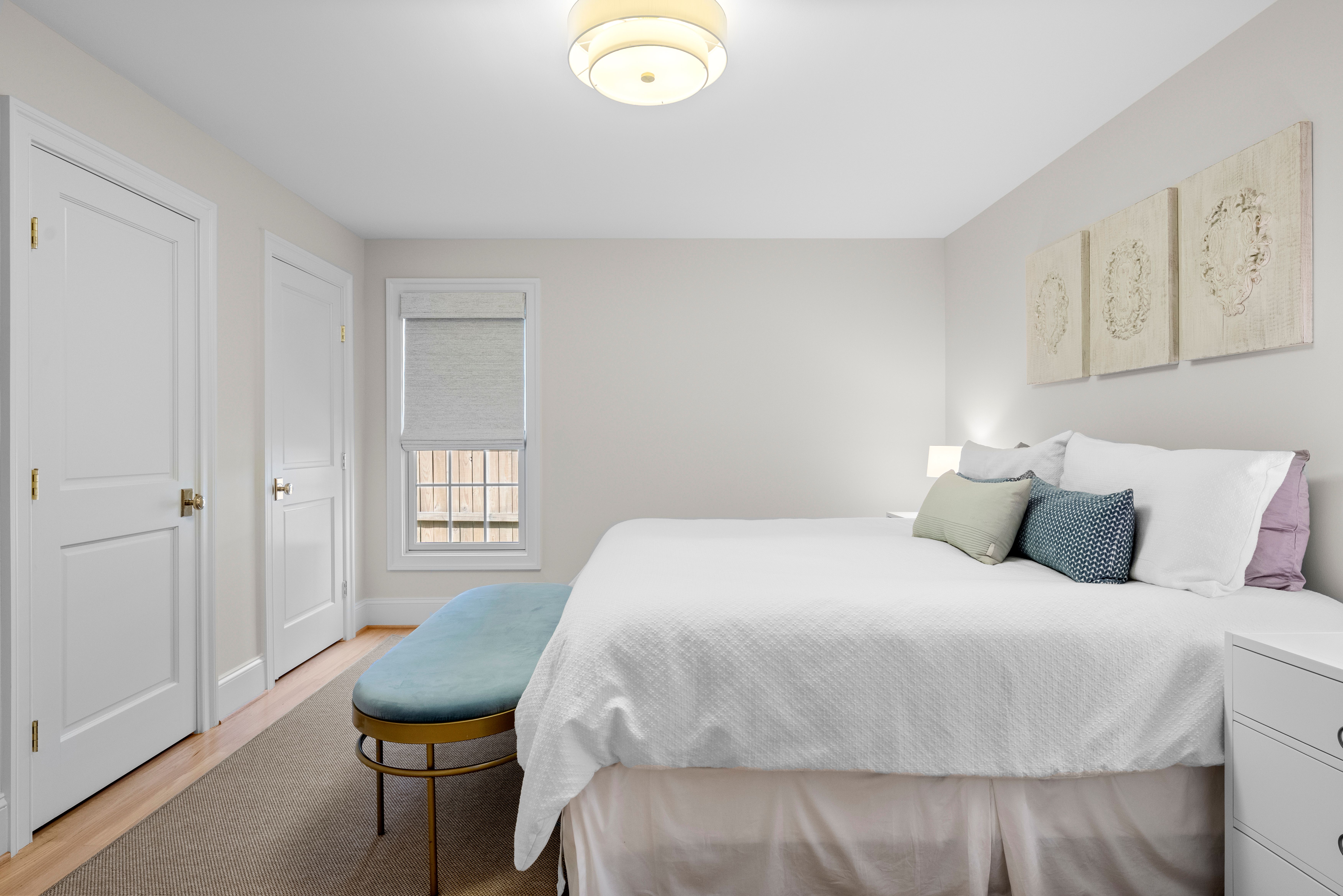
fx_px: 709
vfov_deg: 64.6
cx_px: 672
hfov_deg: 86.9
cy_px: 448
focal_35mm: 19
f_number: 8
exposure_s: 1/15
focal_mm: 19
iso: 1250
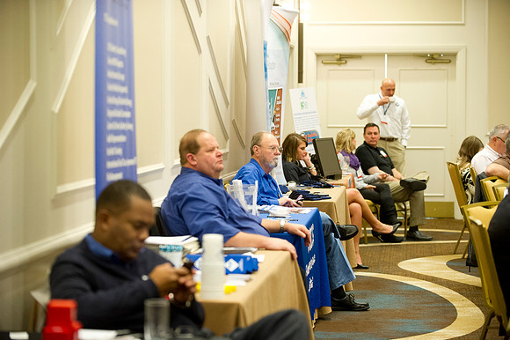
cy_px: 170
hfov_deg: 21.5
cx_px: 255
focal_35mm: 95
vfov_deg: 14.4
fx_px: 1345
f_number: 2.8
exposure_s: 1/60
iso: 3200
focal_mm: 95
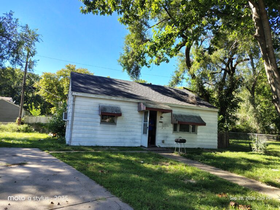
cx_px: 140
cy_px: 105
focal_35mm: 24
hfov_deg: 71.6
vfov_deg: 56.8
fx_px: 194
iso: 100
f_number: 1.8
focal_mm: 5.56
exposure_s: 1/308
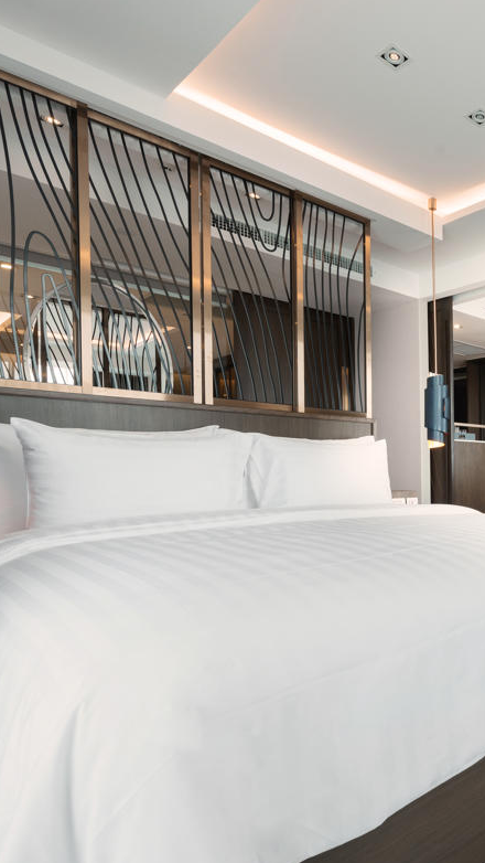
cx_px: 551
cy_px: 457
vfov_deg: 76.2
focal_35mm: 24
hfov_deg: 38.3
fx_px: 549
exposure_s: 1/25
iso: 200
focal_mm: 14
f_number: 10
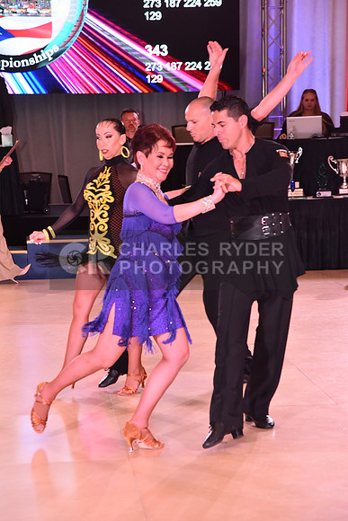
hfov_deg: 13.0
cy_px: 260
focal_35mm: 105
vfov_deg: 19.5
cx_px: 174
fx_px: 1521
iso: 2500
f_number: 5.6
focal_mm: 105
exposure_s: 1/250
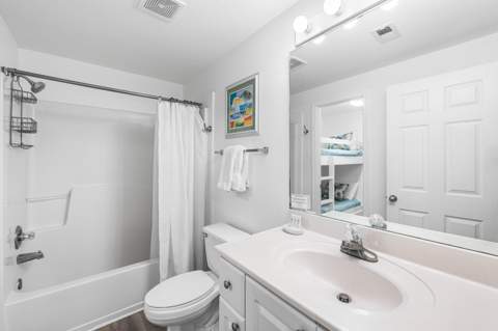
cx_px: 249
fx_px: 207
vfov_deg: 77.2
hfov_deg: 100.4
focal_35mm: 15
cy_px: 166
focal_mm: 15
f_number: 8
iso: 200
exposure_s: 1/10
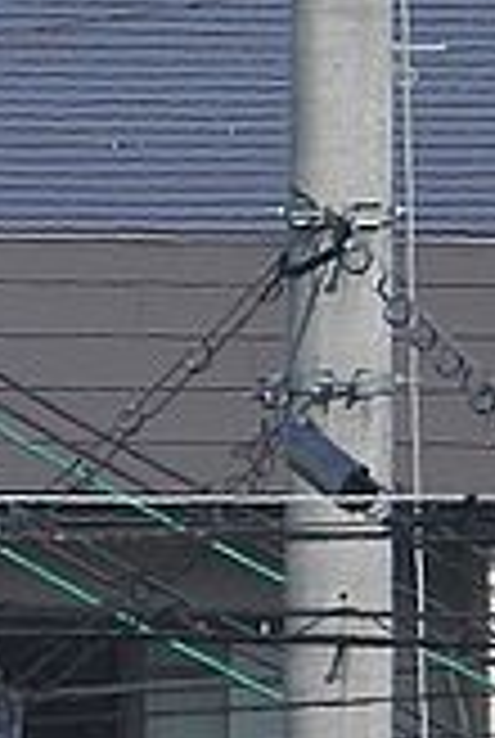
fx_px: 62412
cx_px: -752
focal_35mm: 3039
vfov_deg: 0.7
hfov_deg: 0.5
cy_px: -567
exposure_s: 1/640
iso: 100
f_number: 5
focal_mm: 107
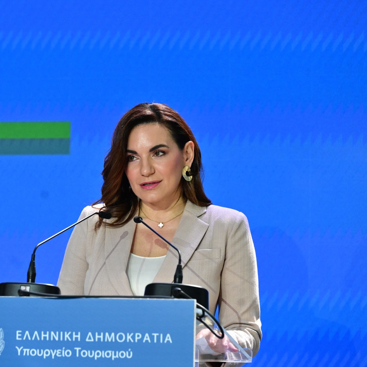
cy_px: 183
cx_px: 114
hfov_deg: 8.0
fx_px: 2615
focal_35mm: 218
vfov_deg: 8.0
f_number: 5
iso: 5000
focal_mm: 170
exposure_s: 1/500
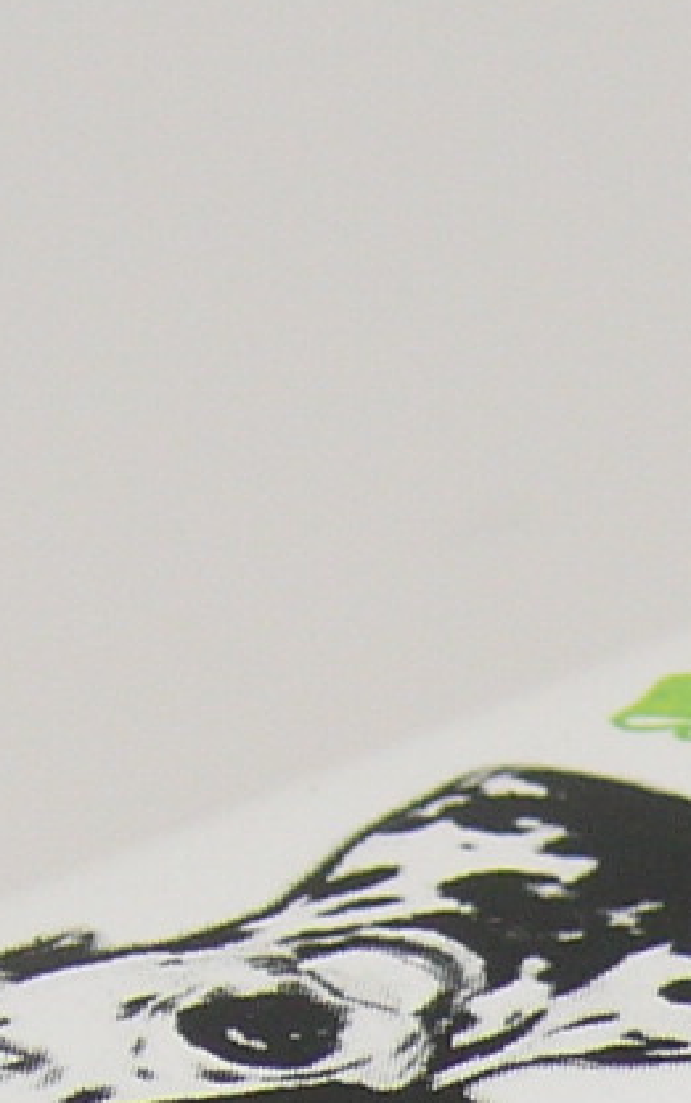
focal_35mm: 419
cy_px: 1510
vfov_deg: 5.0
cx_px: 455
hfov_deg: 3.1
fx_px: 12612
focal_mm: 13.5
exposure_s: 1/30
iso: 100
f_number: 4
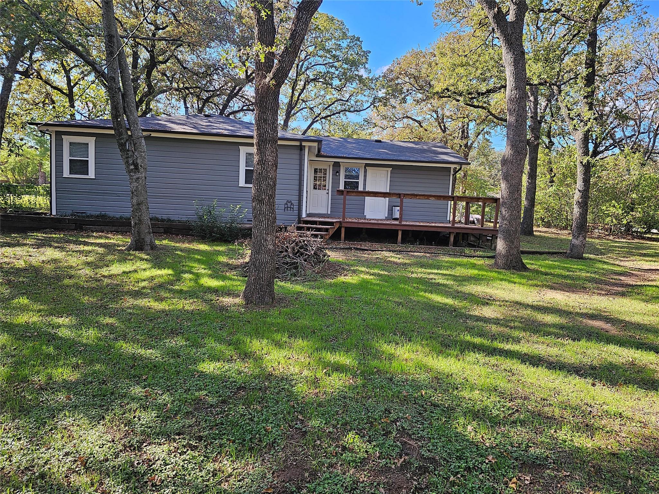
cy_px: 247
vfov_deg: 58.9
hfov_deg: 73.9
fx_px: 438
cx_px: 330
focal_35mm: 23
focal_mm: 6.3
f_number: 1.7
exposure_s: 1/180
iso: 16
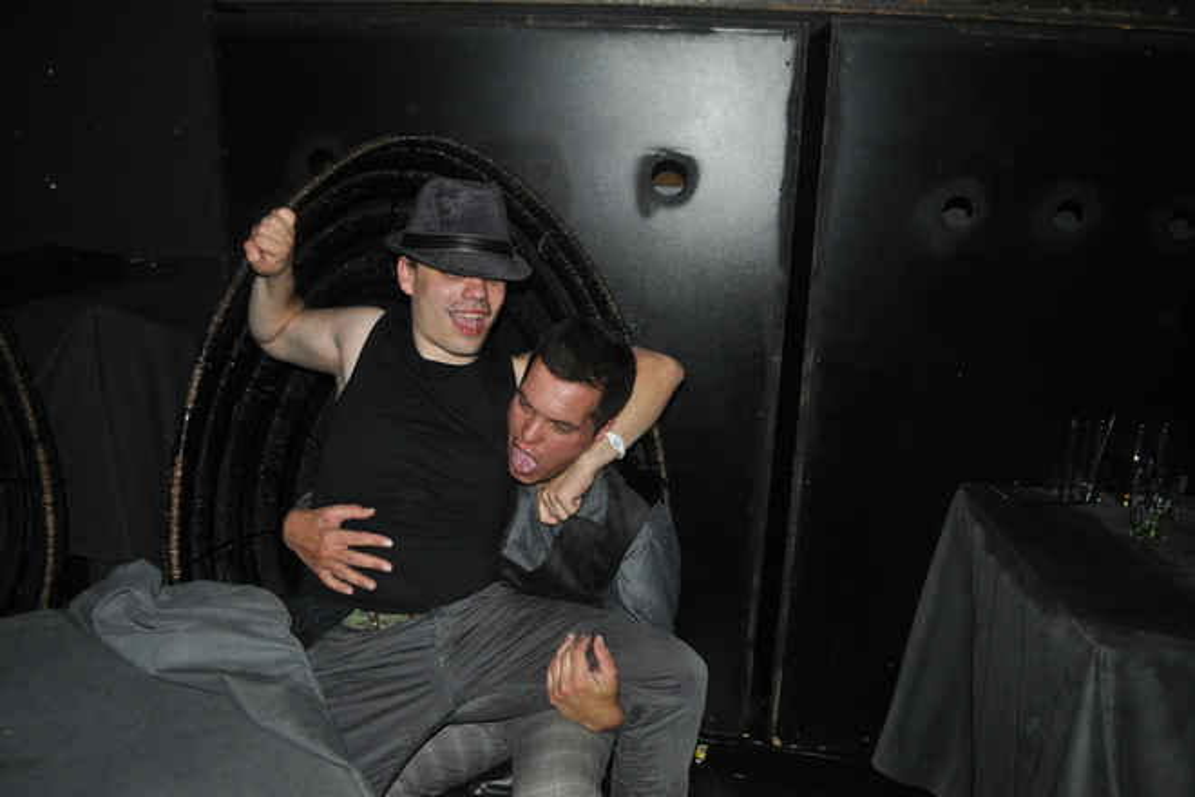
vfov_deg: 47.9
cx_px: 598
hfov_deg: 67.4
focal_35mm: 27
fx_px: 896
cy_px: 398
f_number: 3.5
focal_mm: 18
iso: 800
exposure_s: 1/60
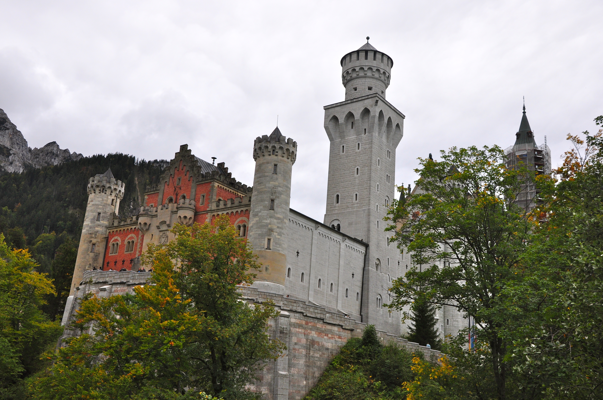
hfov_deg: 49.6
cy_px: 200
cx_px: 302
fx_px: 652
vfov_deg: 34.1
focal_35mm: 39
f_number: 8
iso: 400
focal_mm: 26
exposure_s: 1/640
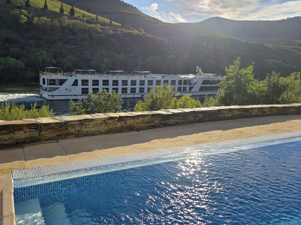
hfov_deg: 63.2
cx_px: 130
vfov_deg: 49.7
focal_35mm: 28
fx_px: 244
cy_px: 119
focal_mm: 6.3
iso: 50
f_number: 1.7
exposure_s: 1/7944
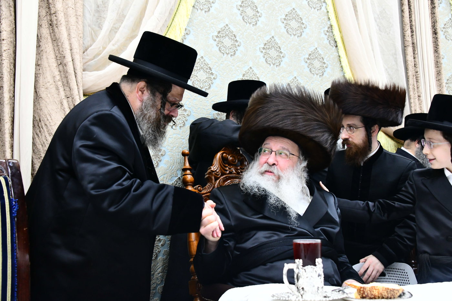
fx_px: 502
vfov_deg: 33.4
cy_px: 150
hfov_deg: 48.5
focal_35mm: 40
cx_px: 226
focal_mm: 40
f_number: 5.6
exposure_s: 1/200
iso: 4000
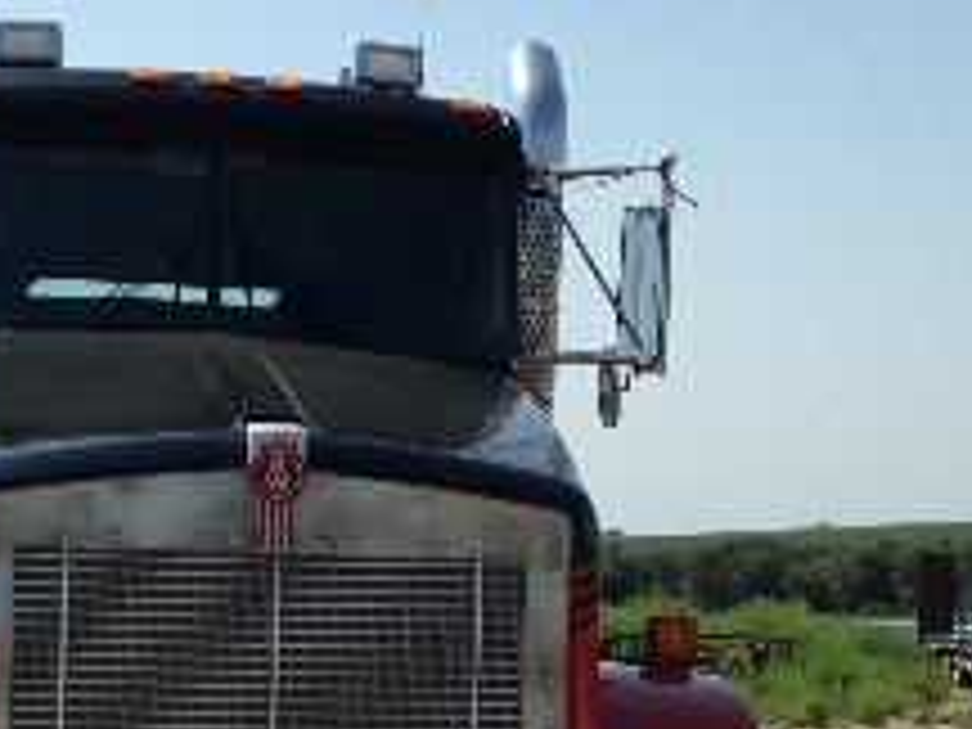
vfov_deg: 14.9
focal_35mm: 98
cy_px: 644
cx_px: 302
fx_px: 2752
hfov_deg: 19.9
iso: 50
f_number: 2.4
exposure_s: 1/2008
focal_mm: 4.12
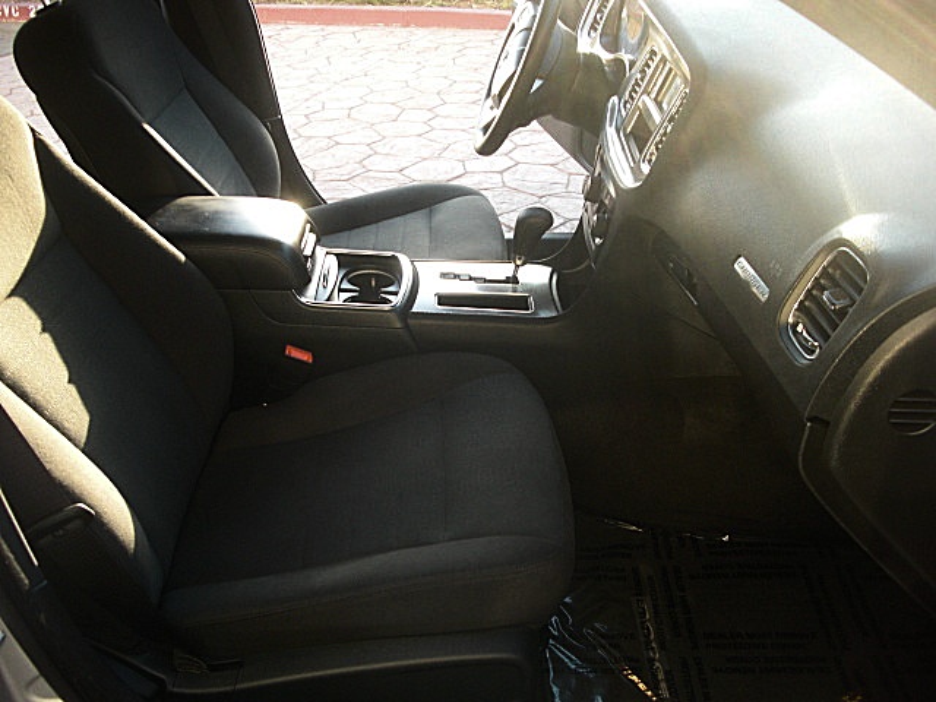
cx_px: 468
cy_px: 351
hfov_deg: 51.4
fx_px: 973
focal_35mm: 36
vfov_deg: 39.7
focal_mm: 6.3
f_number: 2.8
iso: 200
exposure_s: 1/125
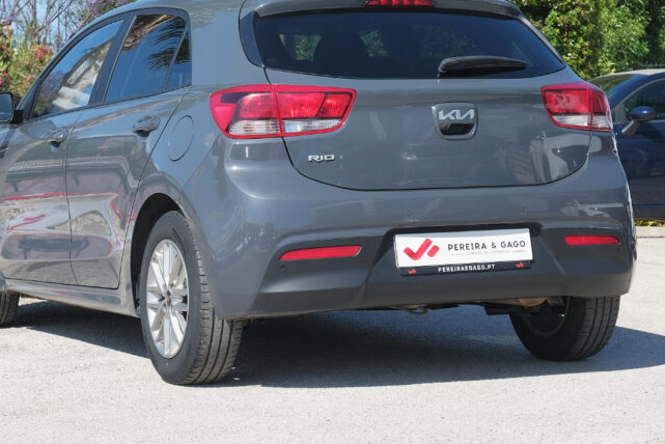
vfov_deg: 12.8
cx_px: 308
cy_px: 182
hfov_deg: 19.1
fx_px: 1977
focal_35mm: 107
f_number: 9
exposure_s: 1/200
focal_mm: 44.5
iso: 160
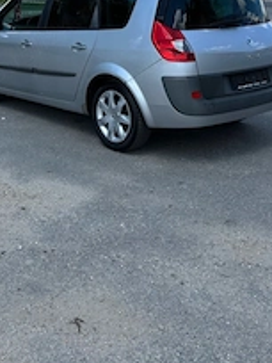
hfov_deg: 28.3
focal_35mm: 51
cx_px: 82
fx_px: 534
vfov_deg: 36.0
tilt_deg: -9.6
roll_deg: +0.2
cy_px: 62
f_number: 1.6
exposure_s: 1/3413
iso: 50
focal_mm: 5.96
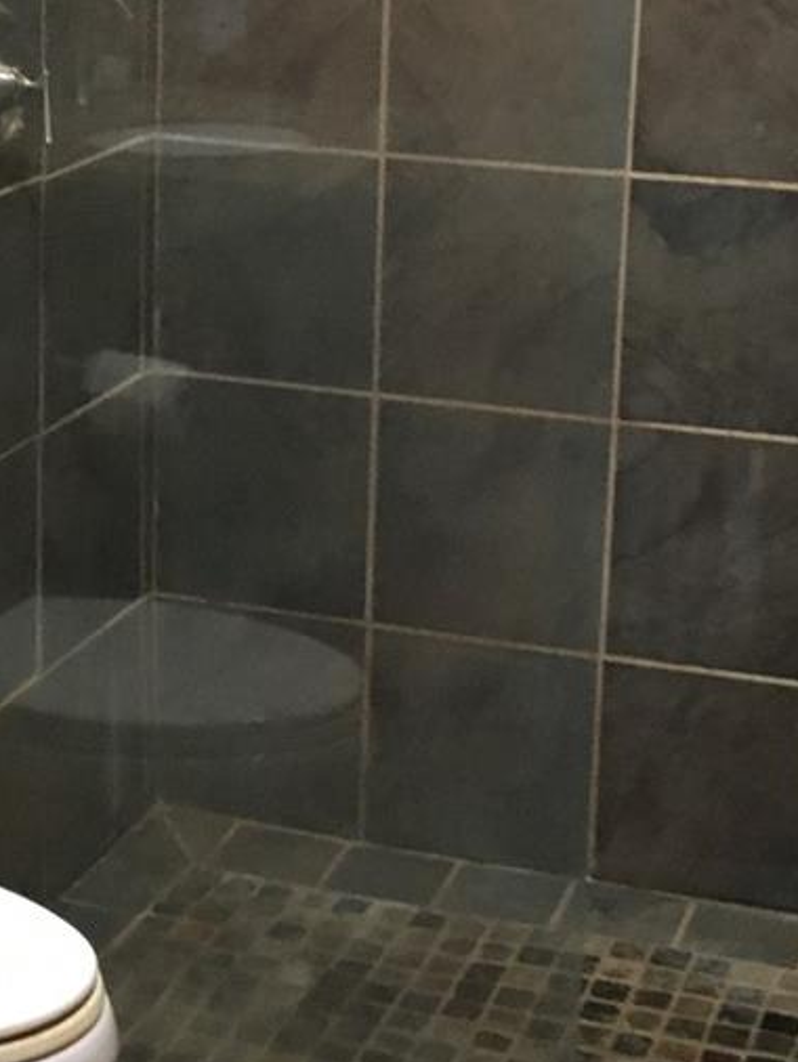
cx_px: 332
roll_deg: -3.4
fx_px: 2703
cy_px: 468
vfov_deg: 22.2
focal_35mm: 88
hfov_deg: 16.8
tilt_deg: -15.0
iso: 400
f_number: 2.2
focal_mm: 4.15
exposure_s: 1/15
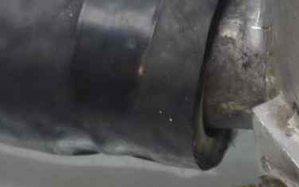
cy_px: 25
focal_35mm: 180
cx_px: 420
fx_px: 1467
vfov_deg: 7.3
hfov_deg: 11.3
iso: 80
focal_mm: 4.1
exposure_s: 1/10
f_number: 3.3
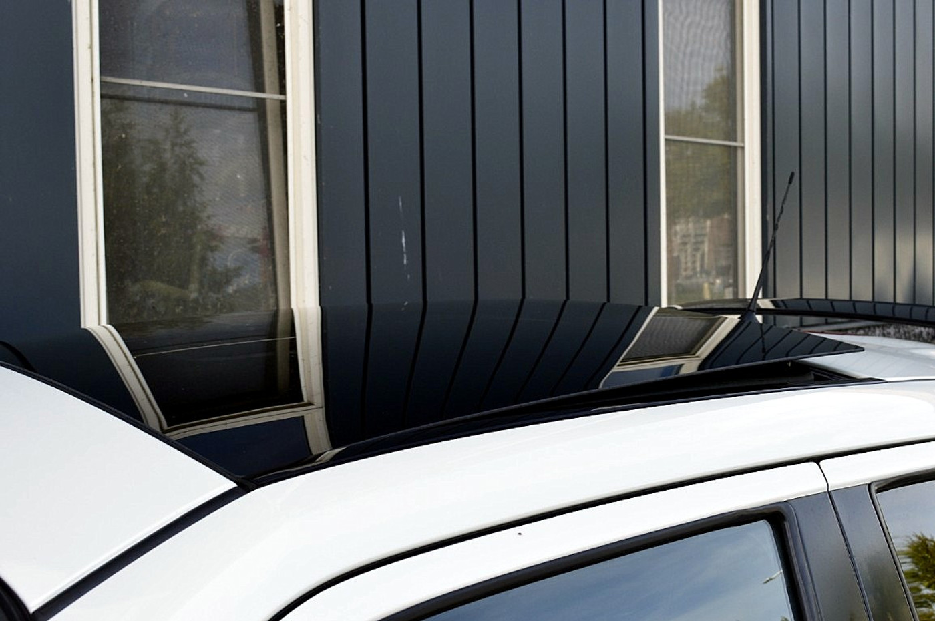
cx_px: 468
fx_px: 1012
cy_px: 310
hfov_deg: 49.6
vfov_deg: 34.1
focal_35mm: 39
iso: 400
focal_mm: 26
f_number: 10
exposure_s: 1/160
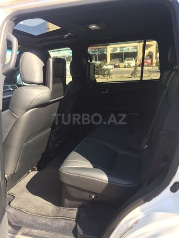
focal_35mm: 29
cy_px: 119
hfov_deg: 48.2
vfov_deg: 61.7
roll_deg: +3.1
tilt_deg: -15.6
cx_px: 90
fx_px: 200
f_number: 2.2
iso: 32
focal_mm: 4.15
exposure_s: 1/230
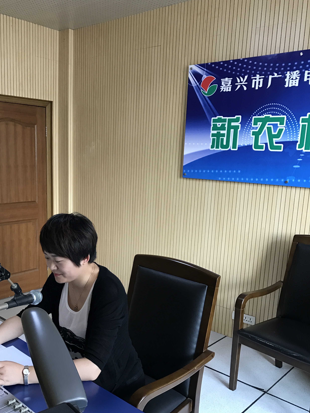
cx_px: 123
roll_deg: -2.1
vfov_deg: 53.7
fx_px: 406
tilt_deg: -11.1
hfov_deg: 41.6
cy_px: 238
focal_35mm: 34
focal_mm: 3.99
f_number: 1.8
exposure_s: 1/17
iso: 40
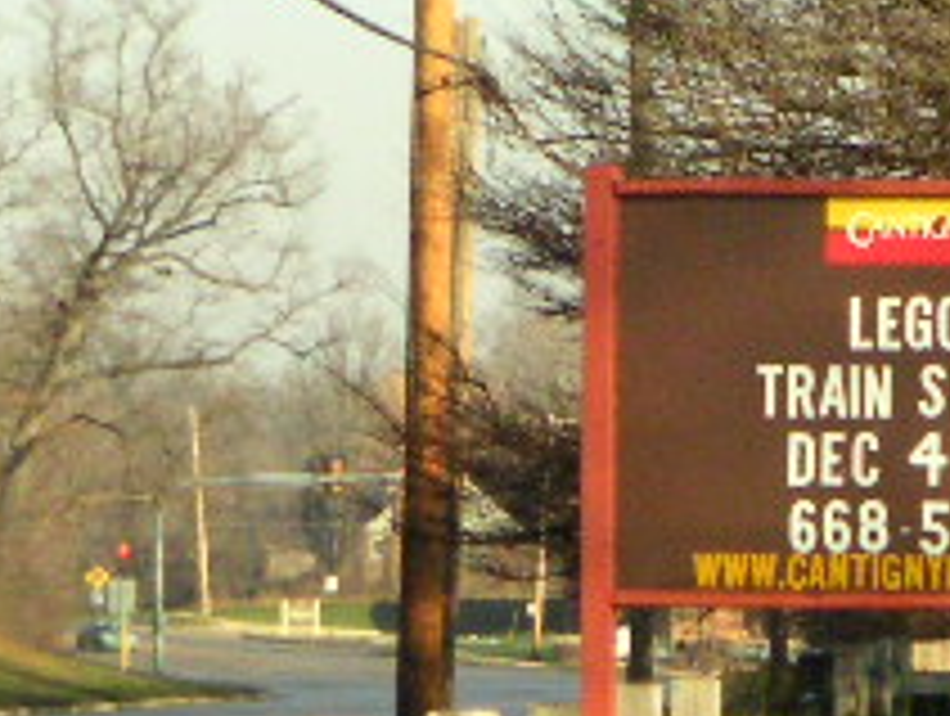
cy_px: 378
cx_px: 914
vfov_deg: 4.4
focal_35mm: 336
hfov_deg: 5.9
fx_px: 9237
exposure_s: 1/350
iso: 400
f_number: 8
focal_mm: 14.4
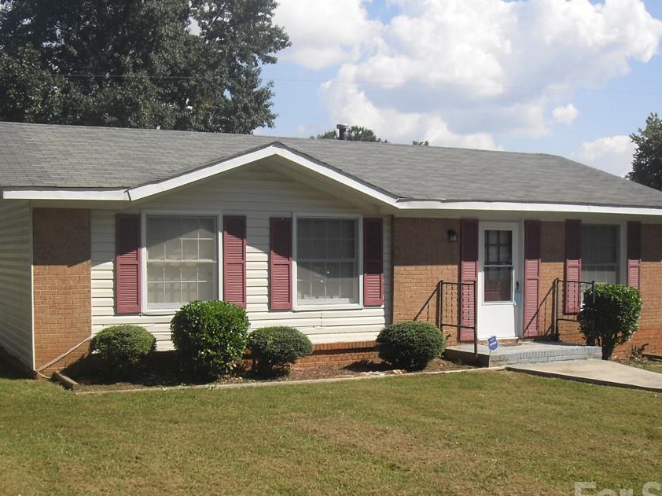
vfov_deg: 32.1
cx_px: 330
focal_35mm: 45
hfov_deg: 42.1
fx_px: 860
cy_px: 294
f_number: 8.9
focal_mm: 6.3
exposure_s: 1/180
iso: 80
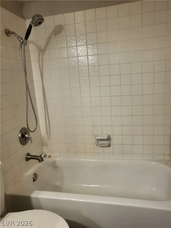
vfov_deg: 67.3
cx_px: 86
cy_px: 114
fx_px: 171
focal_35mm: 26
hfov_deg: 53.1
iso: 160
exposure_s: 1/60
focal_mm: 4.25
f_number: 1.8
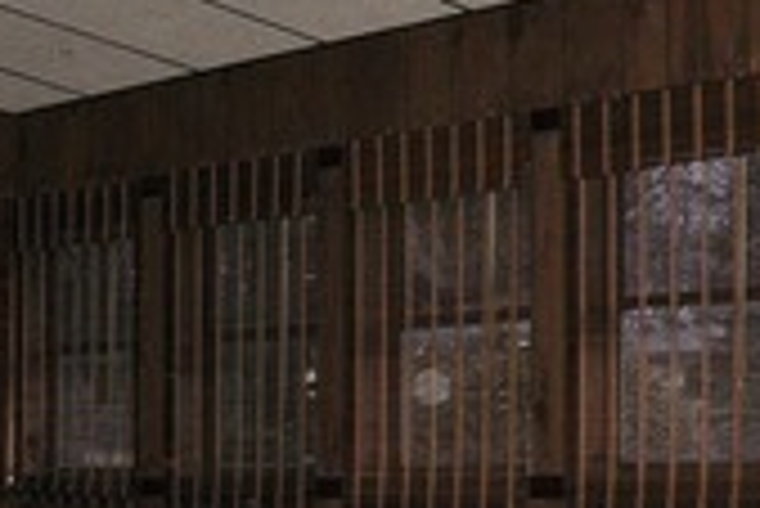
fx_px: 2155
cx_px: 256
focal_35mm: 102
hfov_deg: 19.9
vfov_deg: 13.4
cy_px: 398
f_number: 4.5
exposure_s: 1/60
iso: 640
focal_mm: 18
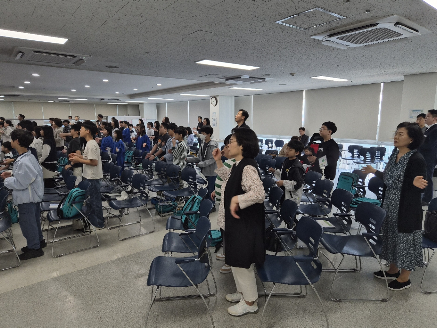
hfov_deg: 73.9
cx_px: 218
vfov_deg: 58.9
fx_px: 290
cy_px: 164
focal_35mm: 23
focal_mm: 5.4
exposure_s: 1/120
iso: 80
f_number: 1.8
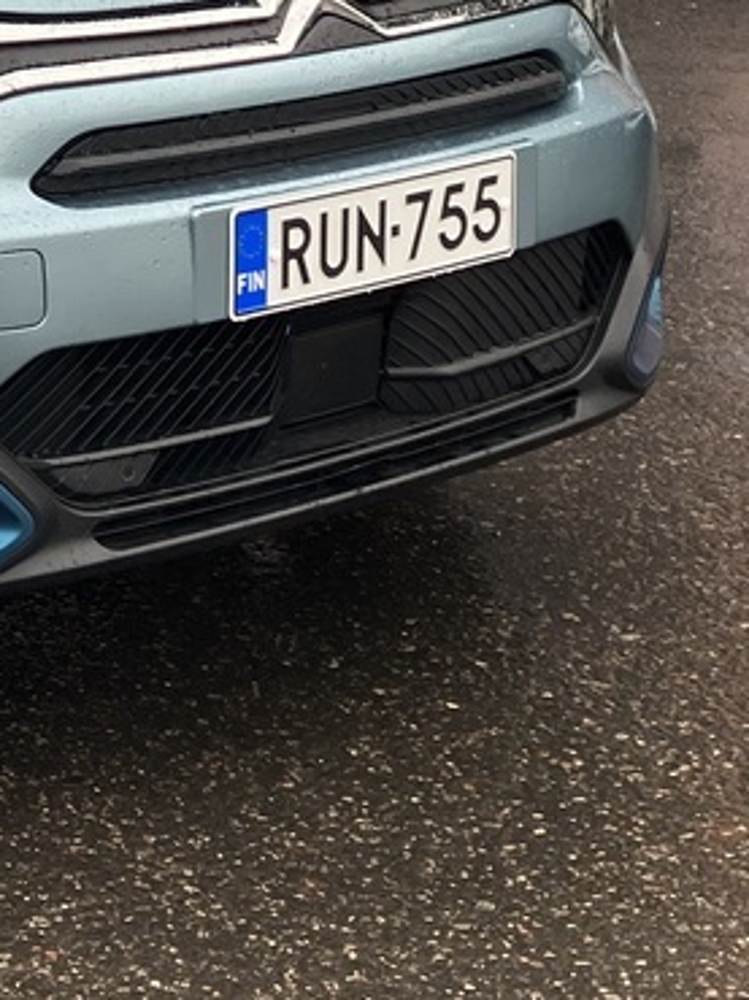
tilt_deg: -2.5
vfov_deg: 16.8
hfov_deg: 13.1
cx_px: -227
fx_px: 3148
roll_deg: -0.8
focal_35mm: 109
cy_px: -365
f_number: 1.8
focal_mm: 3.99
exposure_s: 1/136
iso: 25
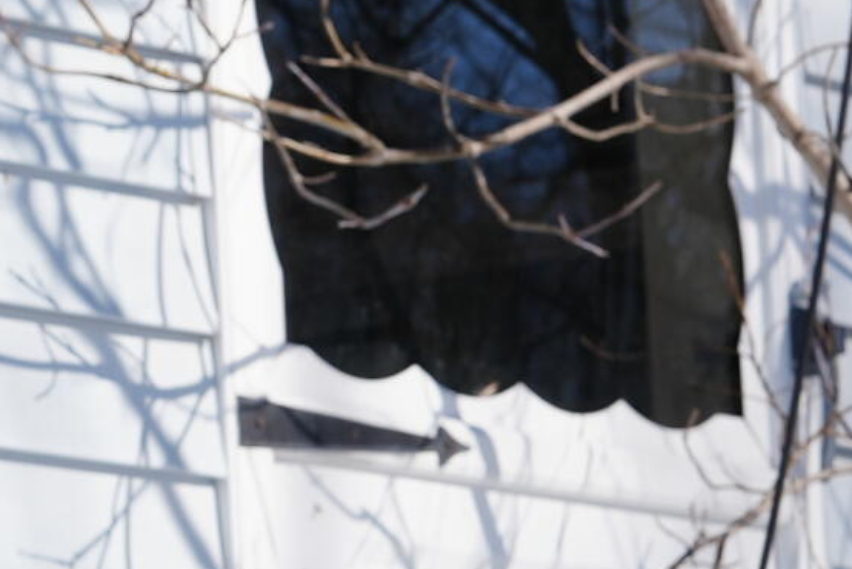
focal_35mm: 271
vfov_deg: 5.1
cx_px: -723
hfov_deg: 7.4
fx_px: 6417
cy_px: 299
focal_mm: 50
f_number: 9
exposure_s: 1/125
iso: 80
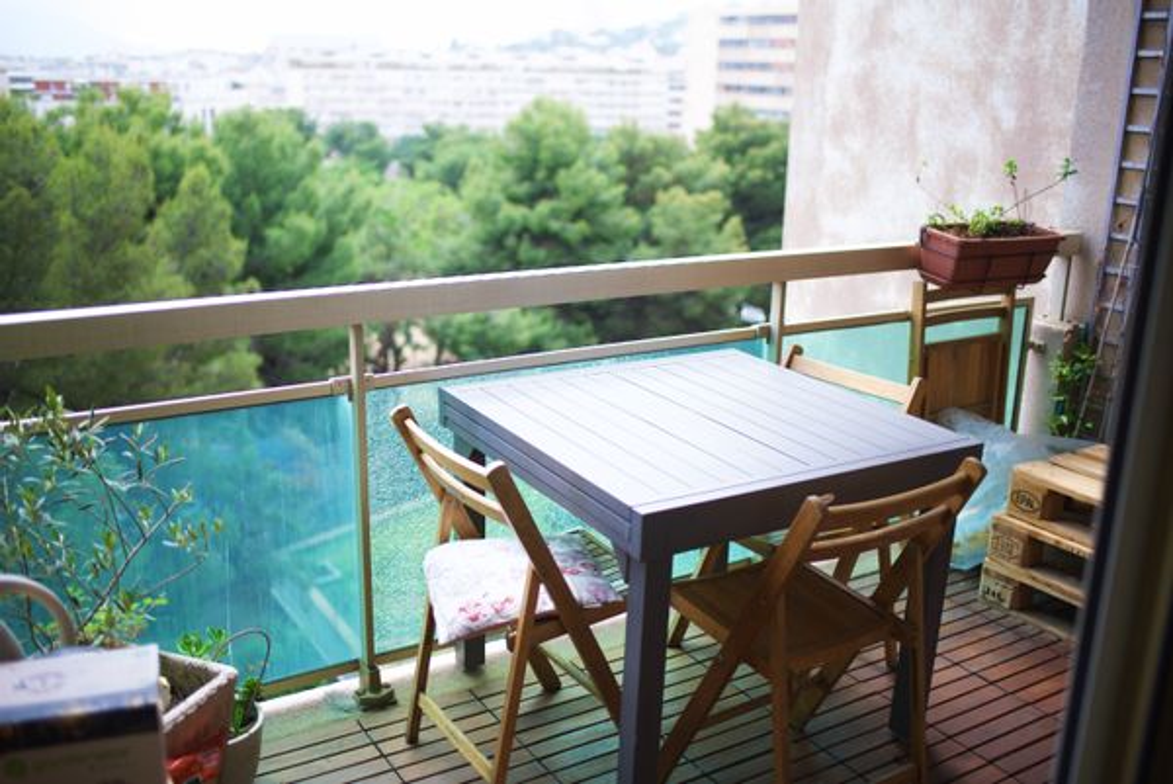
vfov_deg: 37.9
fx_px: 1141
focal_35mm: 35
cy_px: 392
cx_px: 586
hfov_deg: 54.4
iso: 400
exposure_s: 1/4000
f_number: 1.8
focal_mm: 35
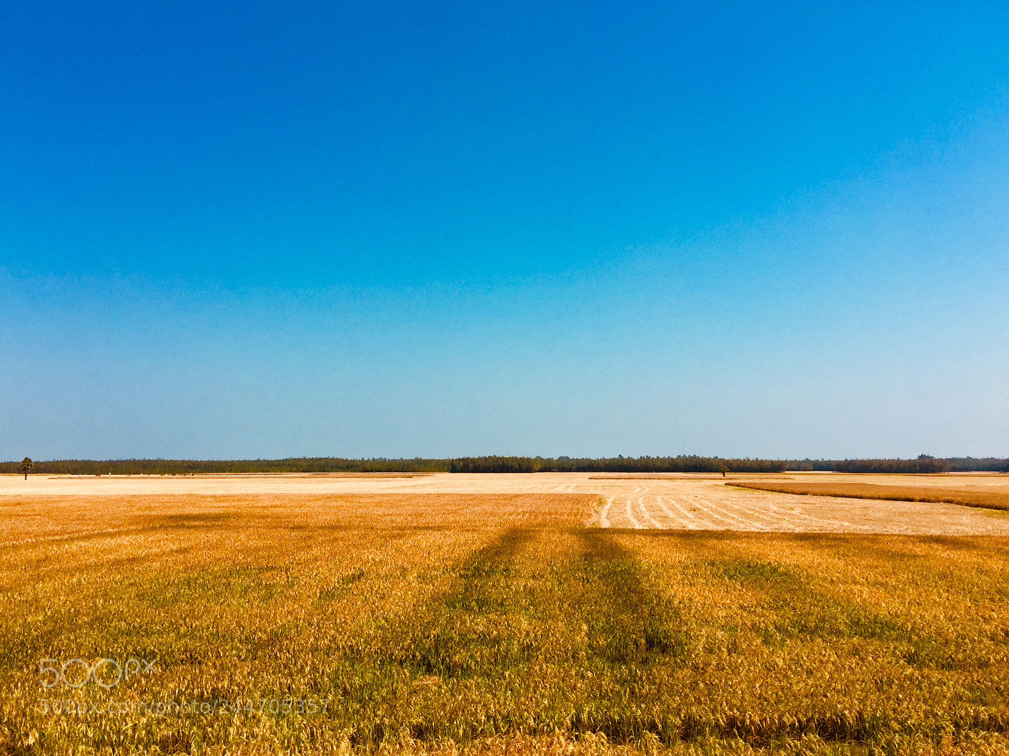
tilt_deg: +6.1
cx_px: 504
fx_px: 845
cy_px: 378
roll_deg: +1.0
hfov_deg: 61.7
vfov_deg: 48.2
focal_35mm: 29
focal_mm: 4.15
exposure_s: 1/2475
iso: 32
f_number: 2.2
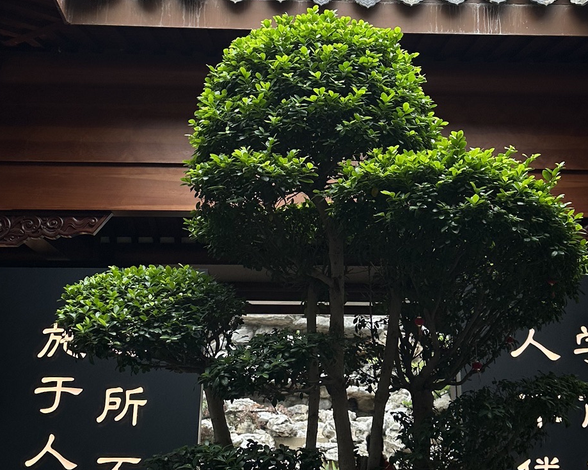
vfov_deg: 29.3
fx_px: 887
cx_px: 332
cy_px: 127
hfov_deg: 36.6
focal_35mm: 51
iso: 80
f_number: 1.78
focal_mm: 6.86
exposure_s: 1/491
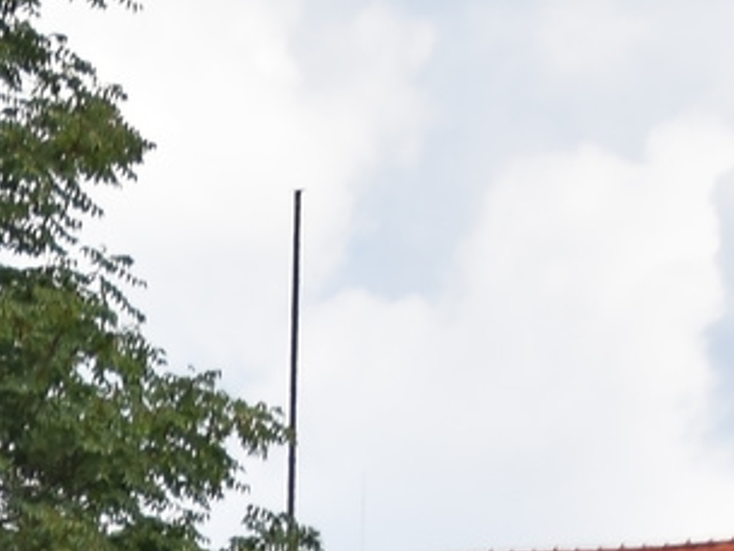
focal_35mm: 680
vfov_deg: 2.2
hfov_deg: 2.9
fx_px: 14425
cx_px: -1059
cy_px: 1516
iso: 200
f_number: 8
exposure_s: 1/500
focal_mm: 75
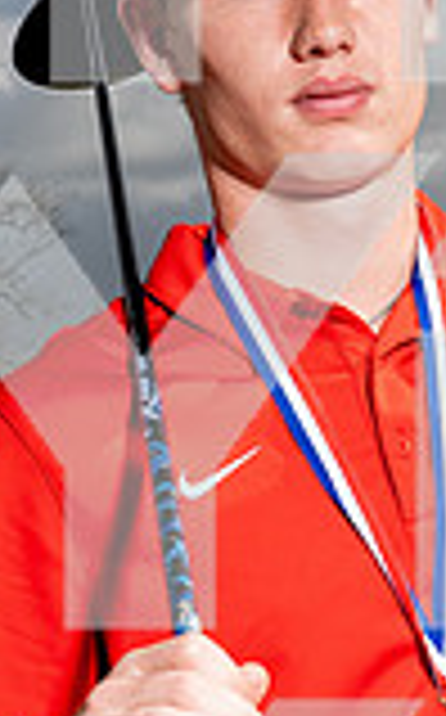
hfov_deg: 8.8
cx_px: 329
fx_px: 2906
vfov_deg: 14.1
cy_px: 394
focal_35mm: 149
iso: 100
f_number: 11
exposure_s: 1/250
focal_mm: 40
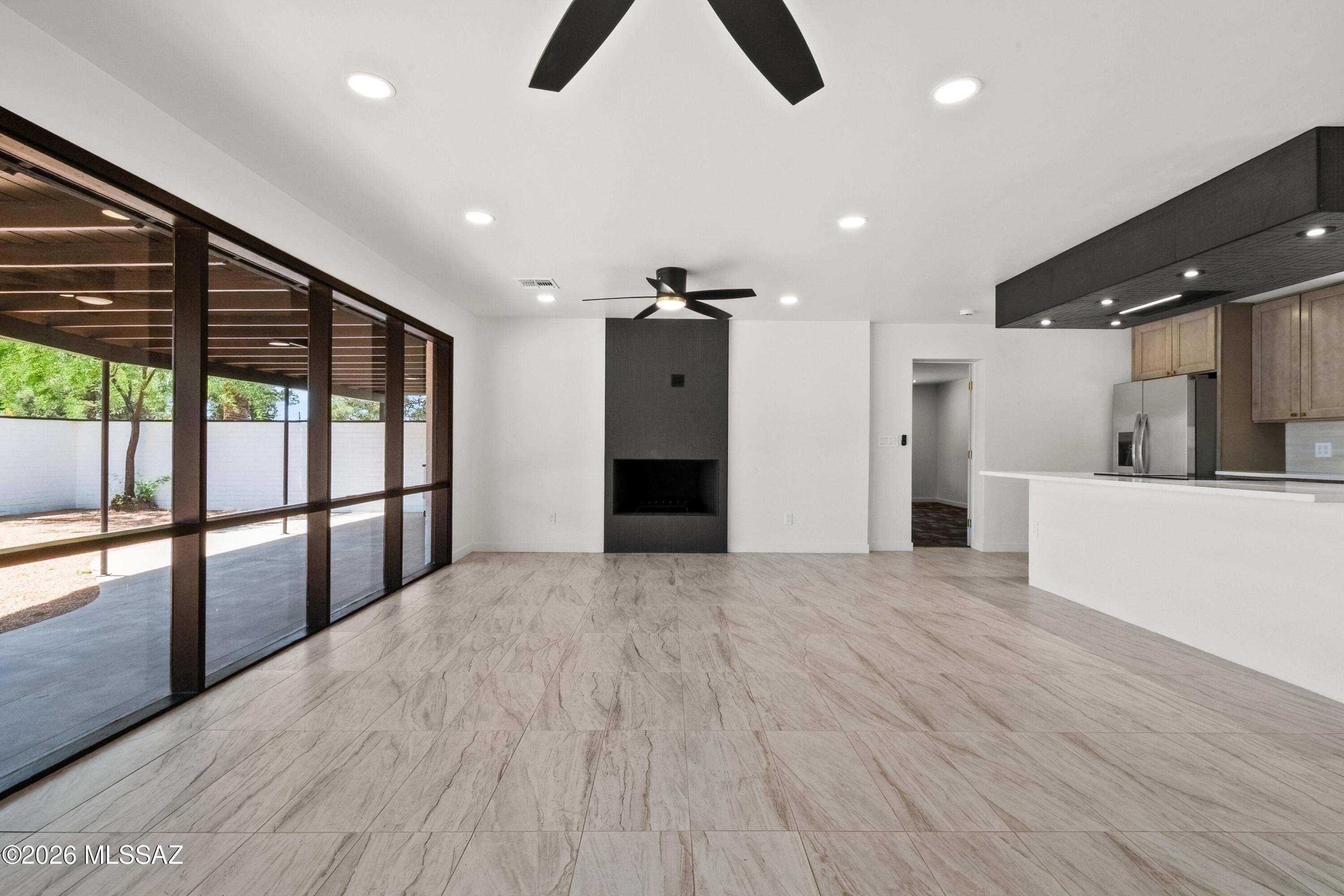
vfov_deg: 77.3
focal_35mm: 15
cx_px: 672
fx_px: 560
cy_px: 448
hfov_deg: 100.4
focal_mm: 10
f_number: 22
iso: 800
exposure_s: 1/6
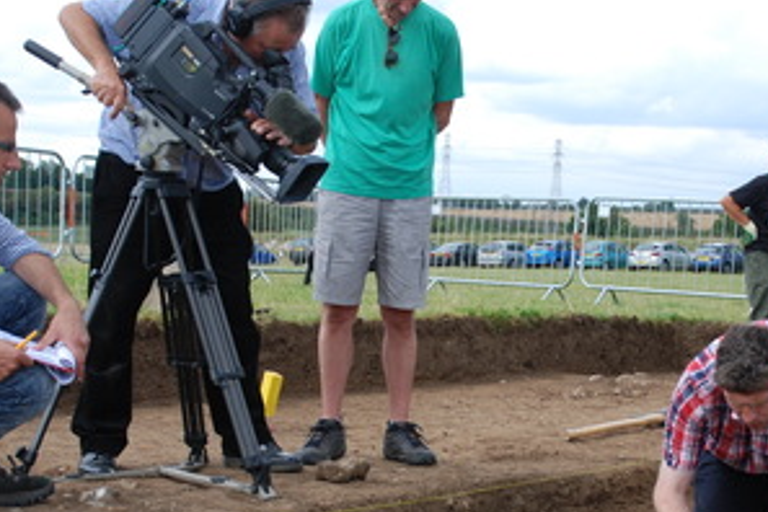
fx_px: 1751
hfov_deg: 24.7
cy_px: 387
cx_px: 484
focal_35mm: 82
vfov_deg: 16.5
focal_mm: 25
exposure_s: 1/160
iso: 100
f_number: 6.3
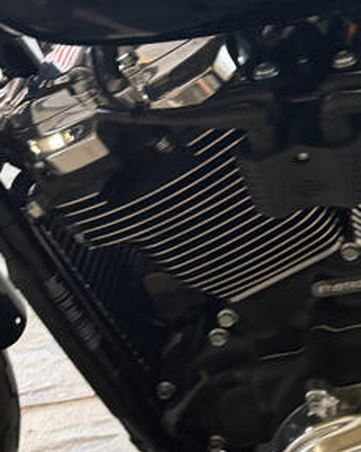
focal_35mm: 83
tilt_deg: -15.8
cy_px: 3
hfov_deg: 17.4
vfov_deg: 22.2
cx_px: 467
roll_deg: +5.8
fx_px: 1109
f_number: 1.78
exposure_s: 1/60
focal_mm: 6.76
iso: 250
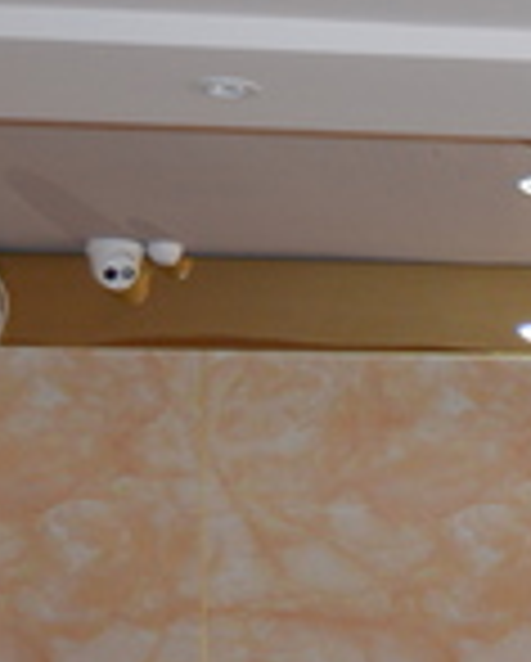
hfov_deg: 10.0
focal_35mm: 138
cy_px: 865
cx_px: 1215
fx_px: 2705
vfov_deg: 13.4
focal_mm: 20
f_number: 4
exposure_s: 1/60
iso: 400
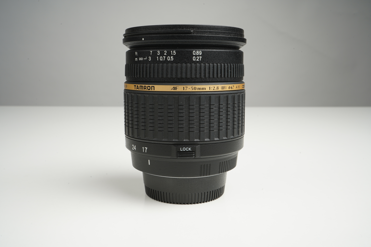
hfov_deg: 53.1
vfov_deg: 36.9
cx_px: 186
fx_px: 371
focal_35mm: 36
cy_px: 124
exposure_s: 1/160
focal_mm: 36
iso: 200
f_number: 20
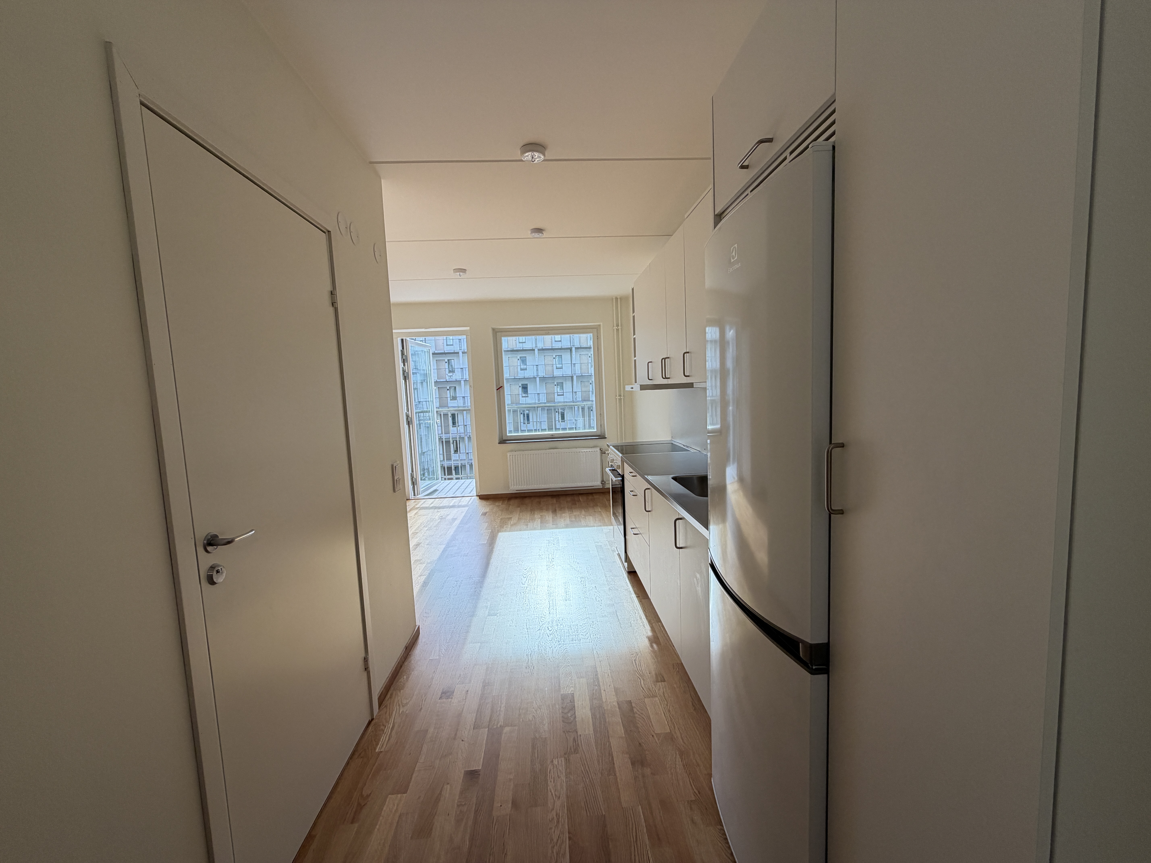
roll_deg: +2.5
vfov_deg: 85.7
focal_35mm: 14
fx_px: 466
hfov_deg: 102.1
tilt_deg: -5.9
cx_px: 576
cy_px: 432
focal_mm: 2.22
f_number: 2.2
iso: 64
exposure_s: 1/121
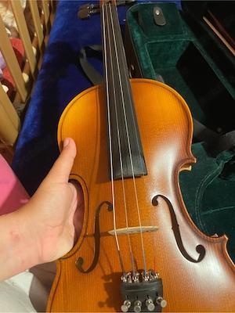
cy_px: 156
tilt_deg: -67.5
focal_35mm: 26
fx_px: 235
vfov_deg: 67.3
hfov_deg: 53.1
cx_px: 118
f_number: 1.6
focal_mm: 4.2
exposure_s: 1/33
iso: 640
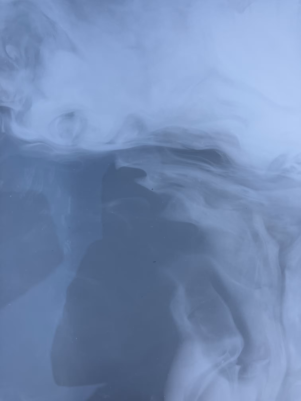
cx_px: 150
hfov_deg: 49.7
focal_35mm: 28
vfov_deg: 63.4
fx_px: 325
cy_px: 200
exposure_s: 1/121
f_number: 1.8
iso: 32
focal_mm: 3.99
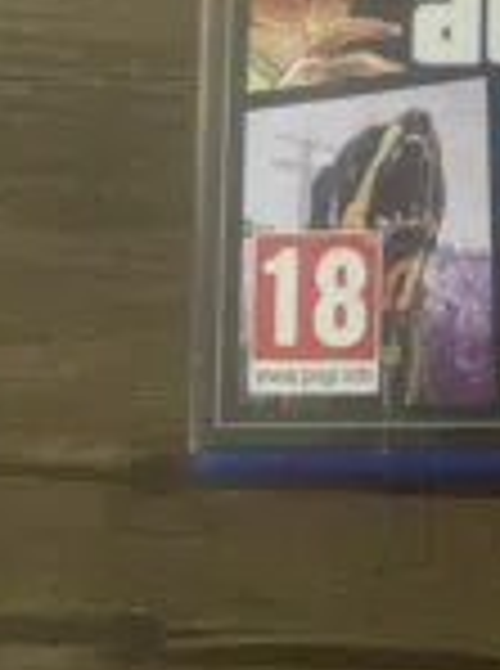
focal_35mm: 70
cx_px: 626
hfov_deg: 19.5
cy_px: -193
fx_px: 1354
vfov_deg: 24.4
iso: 800
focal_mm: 4.25
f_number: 1.8
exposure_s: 1/25
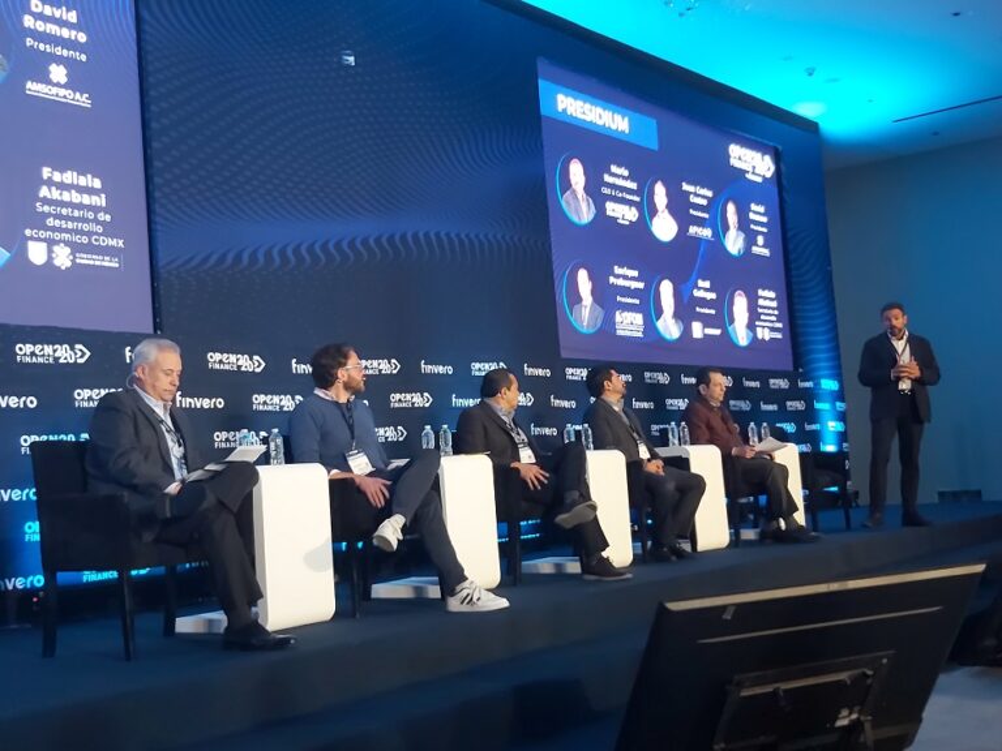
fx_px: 753
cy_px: 376
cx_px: 501
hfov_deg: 67.3
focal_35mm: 26
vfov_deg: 53.1
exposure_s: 1/60
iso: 250
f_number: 1.7
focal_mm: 3.92
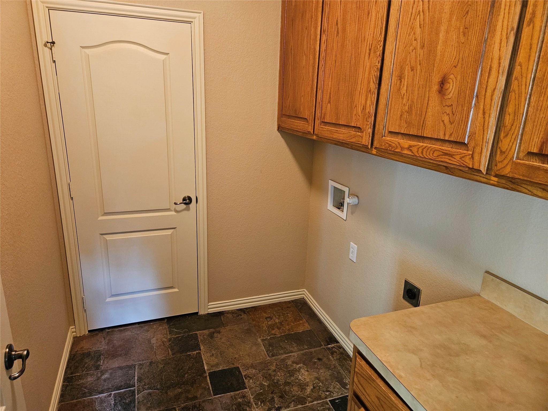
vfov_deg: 58.9
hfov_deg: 73.9
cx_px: 274
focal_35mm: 23
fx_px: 364
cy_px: 206
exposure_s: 1/40
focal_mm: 5.4
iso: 500
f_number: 1.8
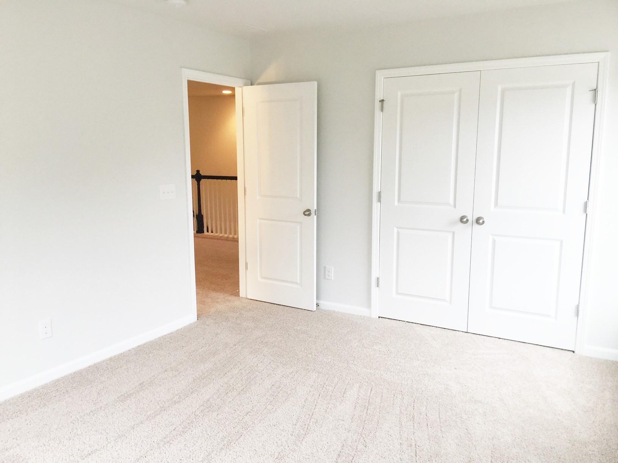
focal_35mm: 29
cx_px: 309
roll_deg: -0.8
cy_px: 232
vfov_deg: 48.2
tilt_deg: -9.2
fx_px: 518
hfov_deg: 61.7
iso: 32
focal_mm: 4.15
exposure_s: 1/15
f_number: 2.2
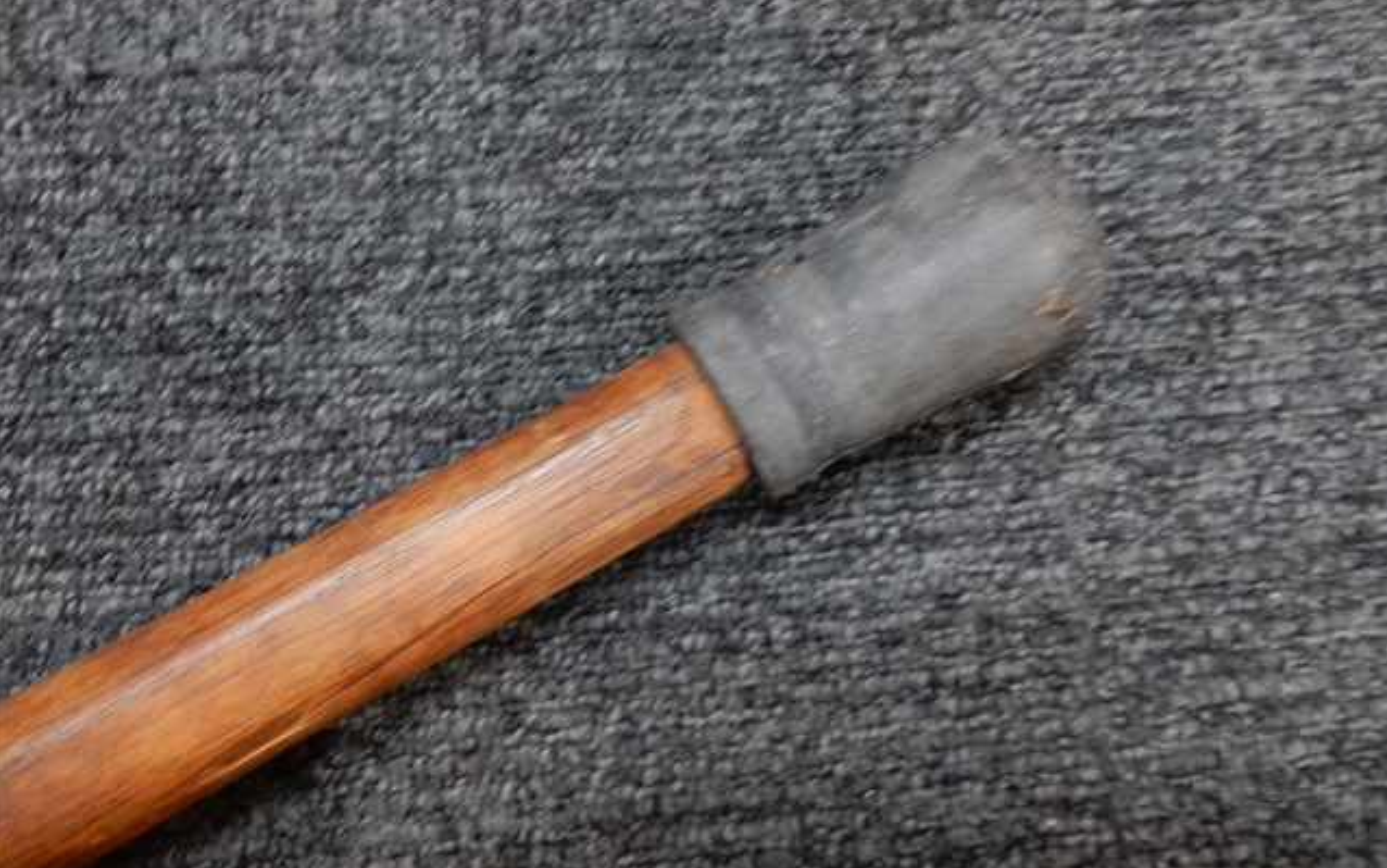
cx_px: 702
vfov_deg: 45.8
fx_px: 1021
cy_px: 344
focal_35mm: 27
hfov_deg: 68.4
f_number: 3.7
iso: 400
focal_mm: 4.5
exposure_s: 1/8
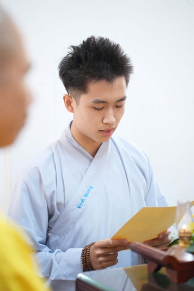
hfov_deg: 12.1
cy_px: 146
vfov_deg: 18.1
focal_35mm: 113
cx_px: 97
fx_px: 914
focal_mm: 113
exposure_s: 1/100
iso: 1600
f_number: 2.8
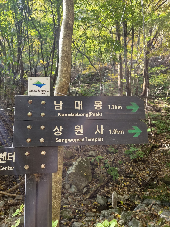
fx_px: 151
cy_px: 114
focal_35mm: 23
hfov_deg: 58.9
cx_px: 85
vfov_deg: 73.9
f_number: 1.8
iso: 125
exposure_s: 1/180
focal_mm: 5.4
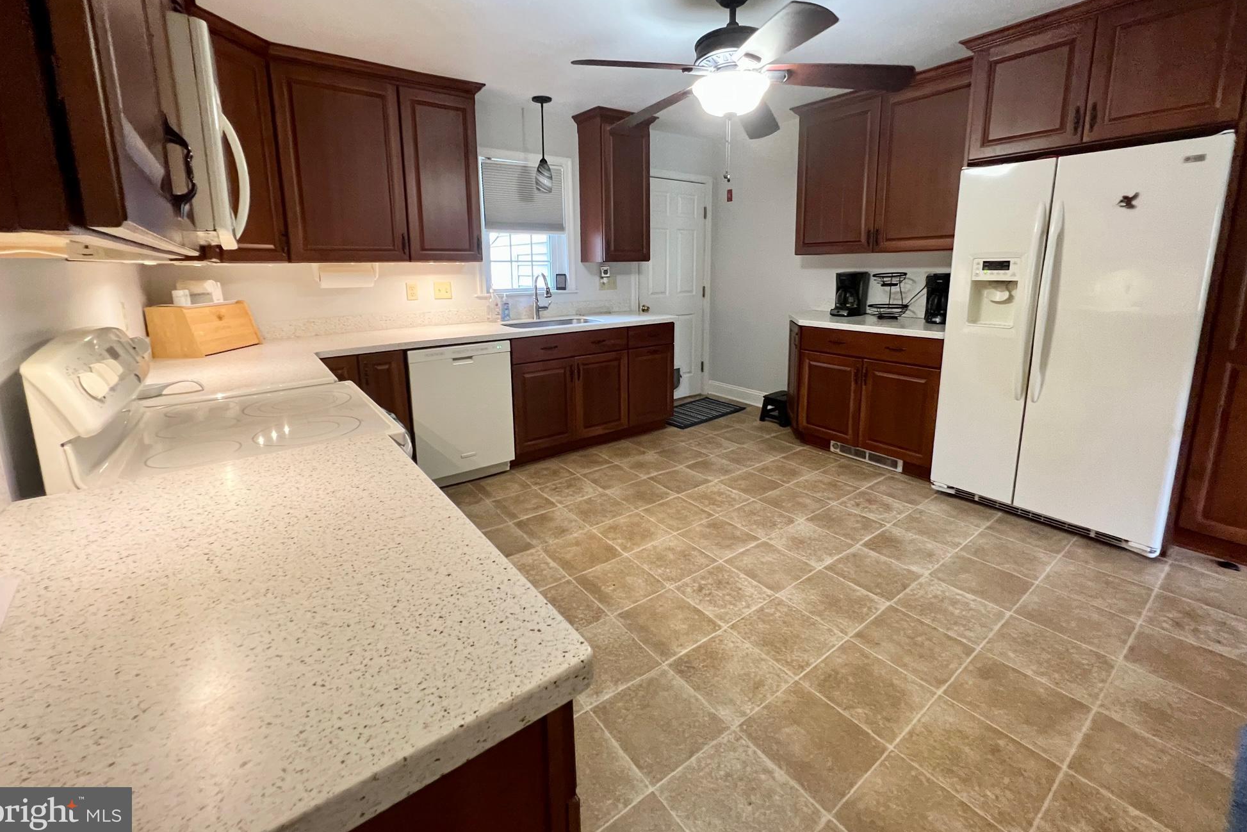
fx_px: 485
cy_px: 354
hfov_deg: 104.3
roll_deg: +1.1
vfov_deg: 80.7
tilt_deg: -8.5
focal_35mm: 14
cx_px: 620
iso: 500
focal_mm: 1.57
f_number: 1.8
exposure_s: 1/60
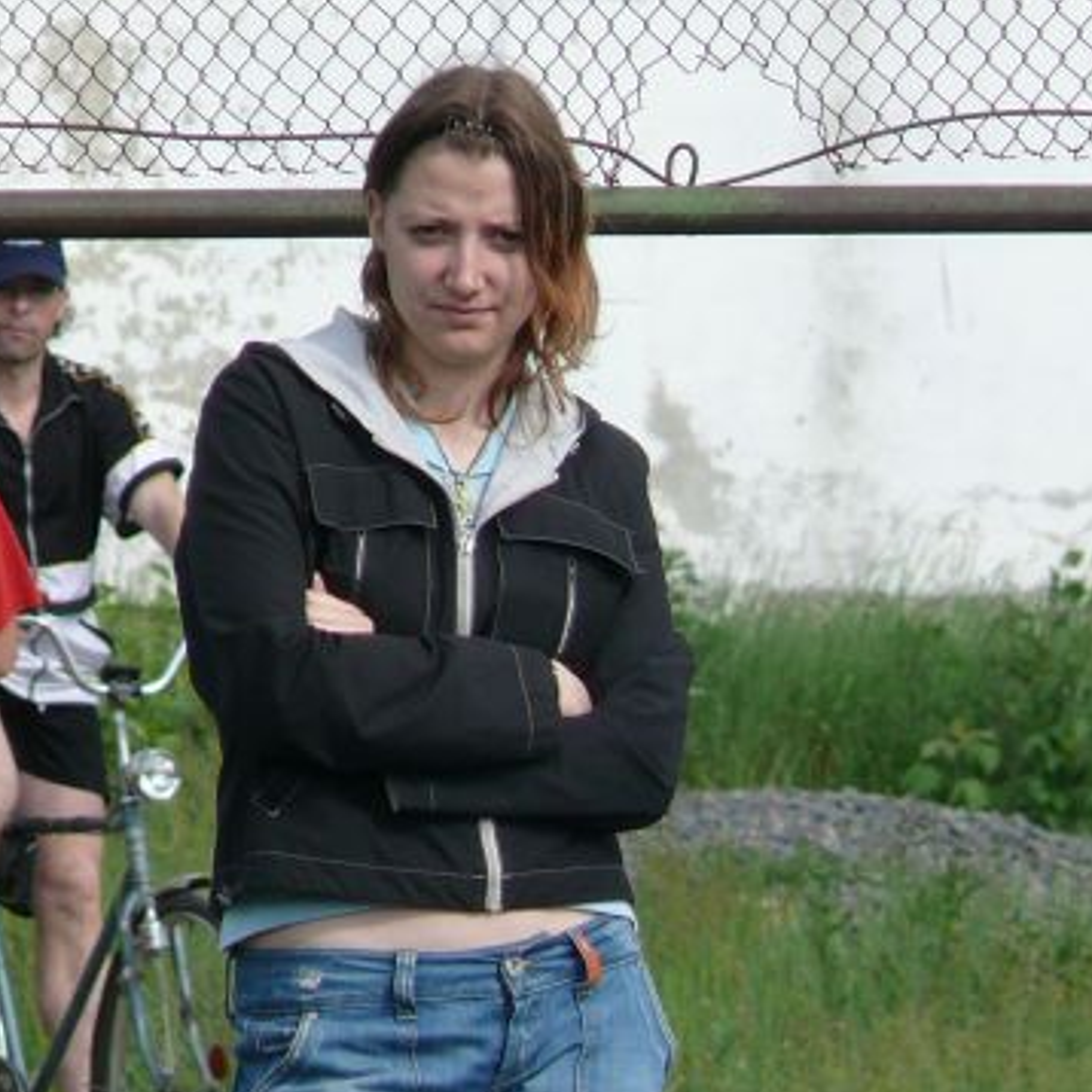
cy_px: 634
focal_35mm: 1035
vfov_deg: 1.7
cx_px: 686
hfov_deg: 1.7
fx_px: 36940
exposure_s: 1/250
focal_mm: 88.8
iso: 100
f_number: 5.6
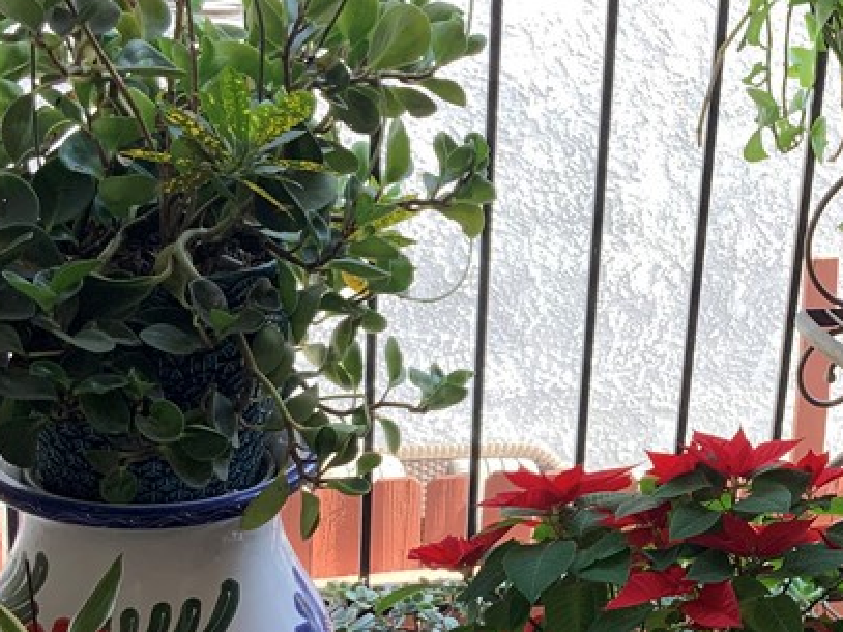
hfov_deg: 25.8
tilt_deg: -22.2
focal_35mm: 73
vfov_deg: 20.1
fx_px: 1777
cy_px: 365
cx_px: 773
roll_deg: -7.7
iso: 20
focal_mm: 3
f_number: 1.8
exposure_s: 1/120
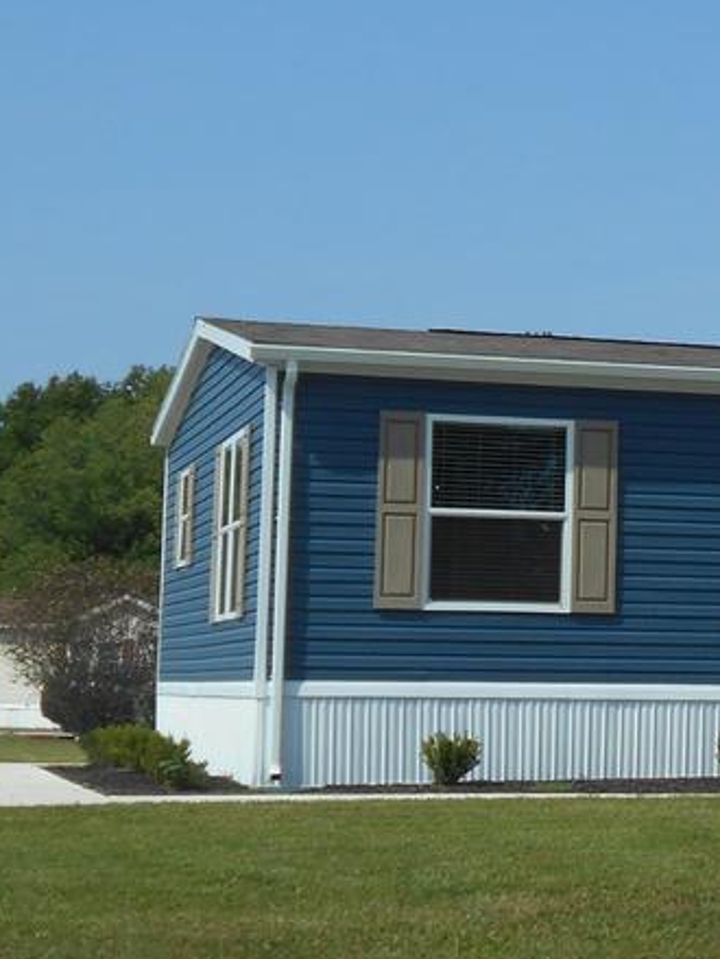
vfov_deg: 19.6
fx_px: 2773
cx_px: 1060
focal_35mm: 100
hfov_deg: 13.9
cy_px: 469
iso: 80
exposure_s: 1/1000
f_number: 4.2
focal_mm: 7.7
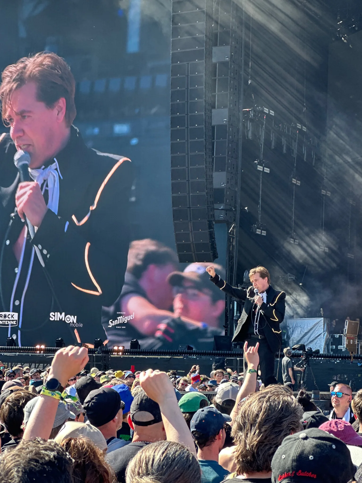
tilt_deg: +8.5
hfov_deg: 19.1
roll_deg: -1.5
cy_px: 242
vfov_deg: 25.3
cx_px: 181
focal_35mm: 77
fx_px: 1075
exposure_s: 1/121
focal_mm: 9
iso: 25
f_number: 2.8
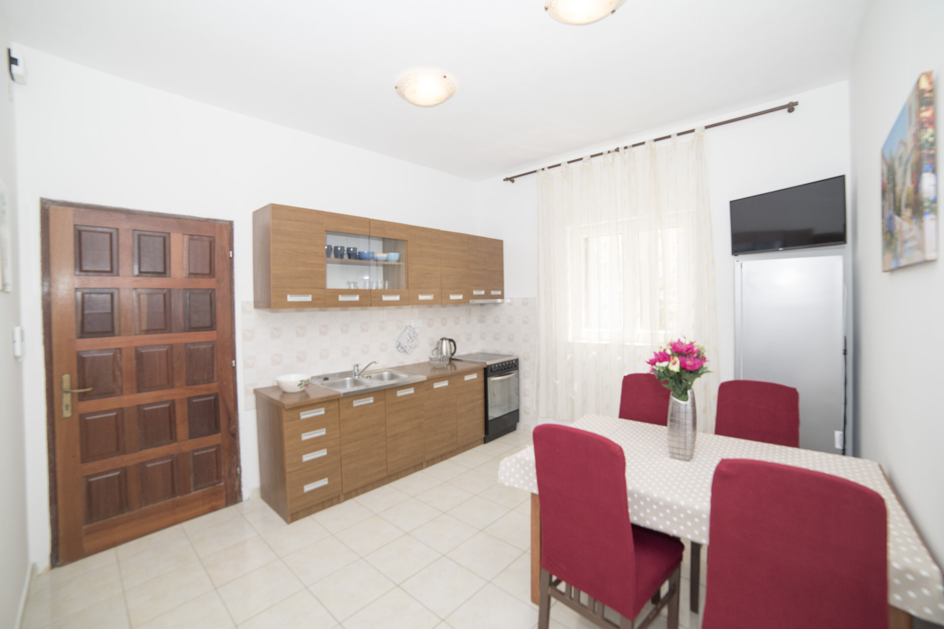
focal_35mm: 14
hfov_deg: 104.3
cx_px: 472
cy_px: 314
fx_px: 367
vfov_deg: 81.2
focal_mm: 14
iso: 500
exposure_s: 1/200
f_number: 7.1
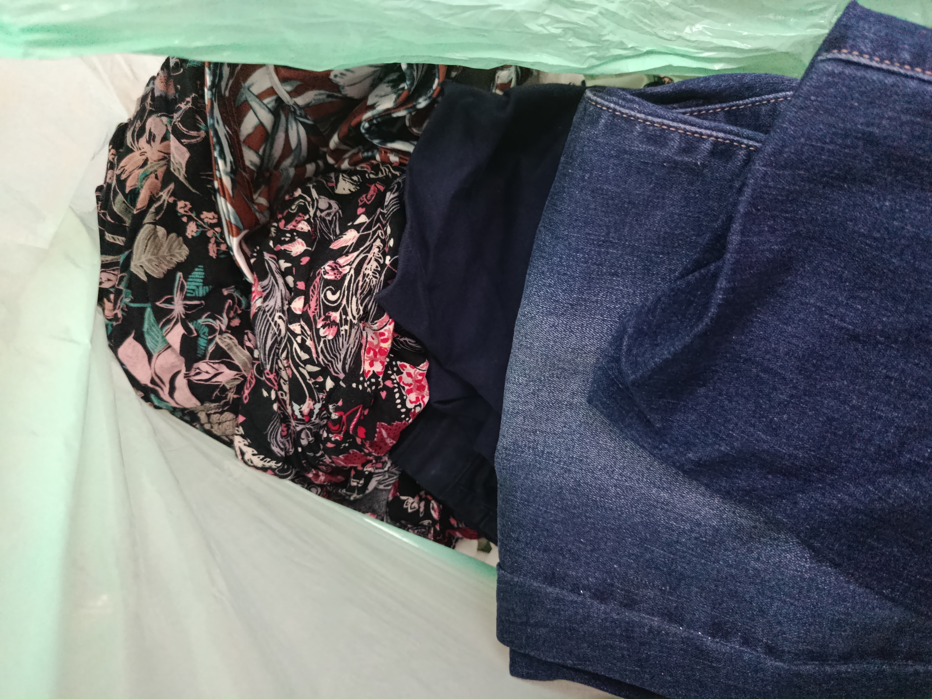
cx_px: 466
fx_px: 646
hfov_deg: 71.6
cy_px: 350
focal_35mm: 24
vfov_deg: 56.8
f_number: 1.7
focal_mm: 5.24
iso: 5175
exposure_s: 1/16.7
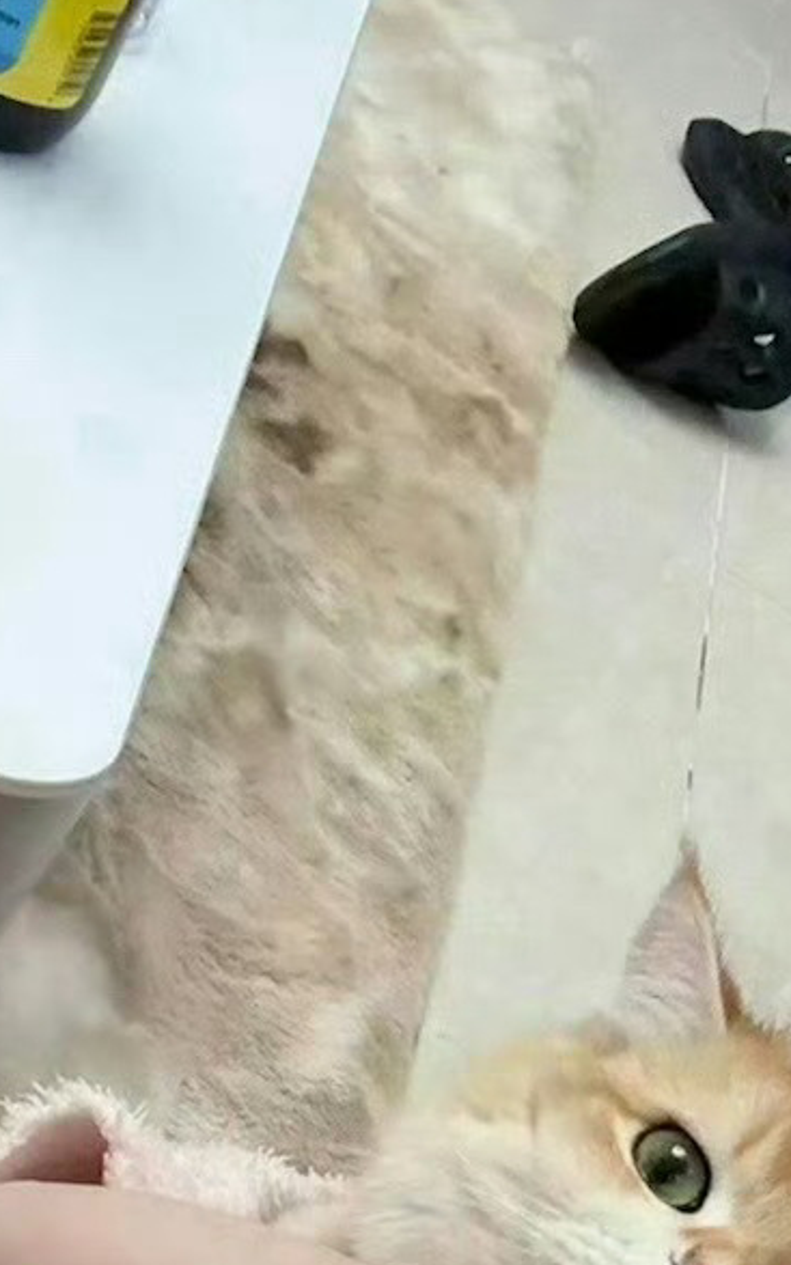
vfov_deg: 24.1
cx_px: 375
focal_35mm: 78
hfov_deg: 16.7
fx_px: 2690
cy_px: 1521
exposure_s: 1/50
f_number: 1.9
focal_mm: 2.69
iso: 160
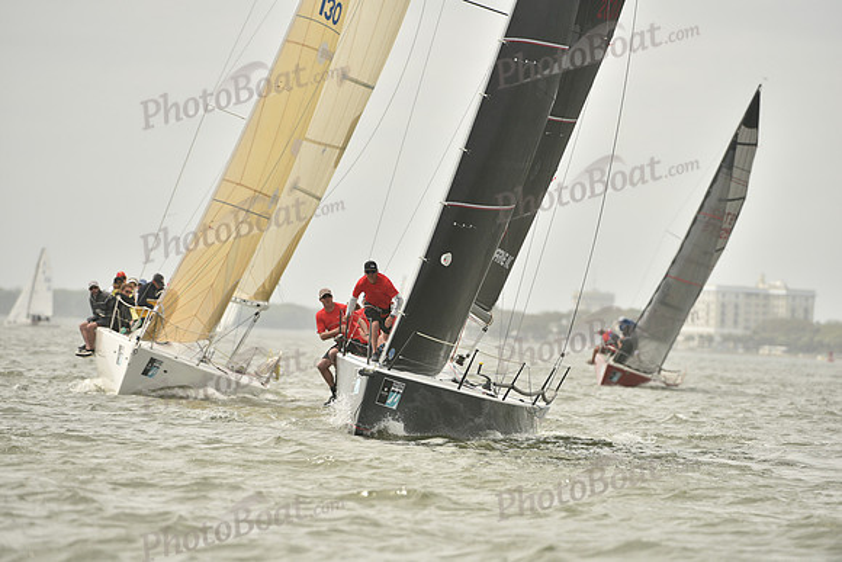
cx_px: 421
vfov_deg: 4.6
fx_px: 7018
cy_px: 281
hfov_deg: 6.9
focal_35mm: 300
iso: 320
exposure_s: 1/1250
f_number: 6.3
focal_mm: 300
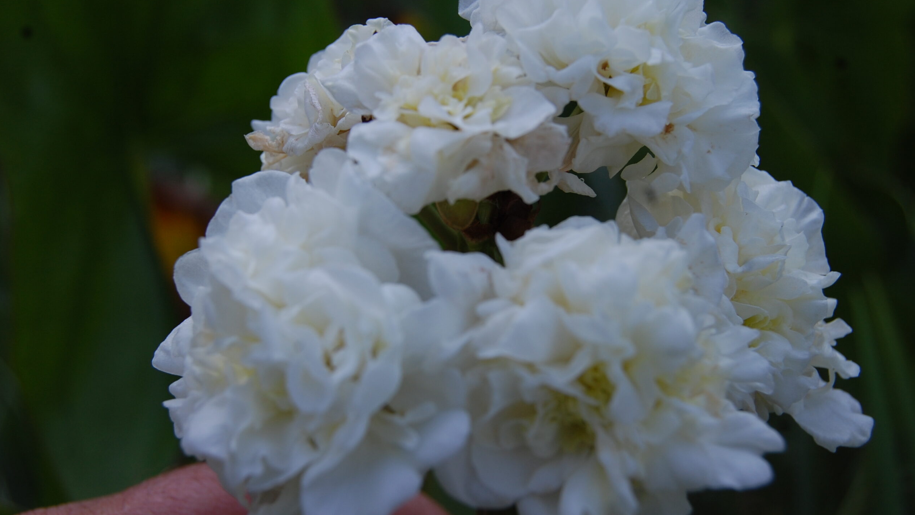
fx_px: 1456
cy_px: 247
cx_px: 458
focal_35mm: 60
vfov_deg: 20.1
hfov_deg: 34.9
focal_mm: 38
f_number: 7.1
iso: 200
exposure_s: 1/200
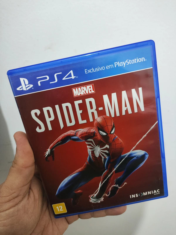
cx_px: 88
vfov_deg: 71.6
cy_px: 118
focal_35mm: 24
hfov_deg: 56.9
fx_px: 163
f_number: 1.8
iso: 1197
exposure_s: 1/24
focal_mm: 4.68
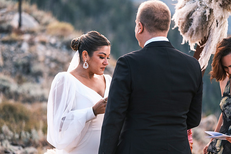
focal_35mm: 202
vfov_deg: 6.8
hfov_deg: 10.2
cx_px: 116
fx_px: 1296
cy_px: 77
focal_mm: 134.4
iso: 400
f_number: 2.8
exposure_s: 1/800
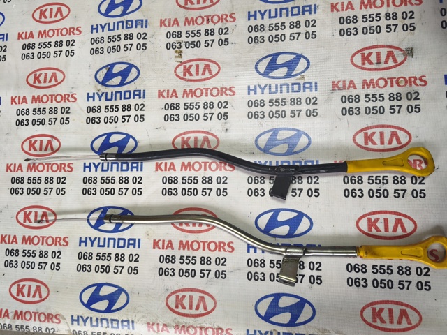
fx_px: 297
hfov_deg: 73.9
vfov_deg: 58.9
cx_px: 224
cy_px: 168
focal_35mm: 23
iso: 320
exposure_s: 1/90
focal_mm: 5.35
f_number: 1.7
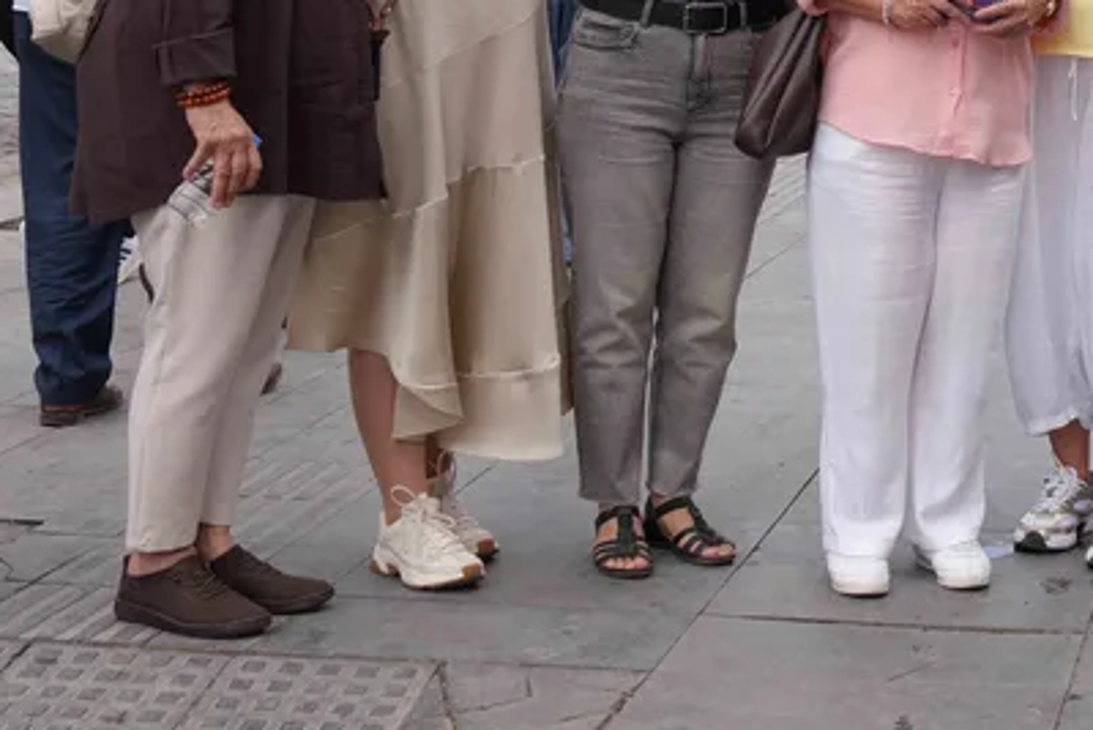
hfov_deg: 21.0
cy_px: 103
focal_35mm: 90
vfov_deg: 15.1
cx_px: 1320
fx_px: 2733
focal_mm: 24
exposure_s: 1/320
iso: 100
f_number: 4.5
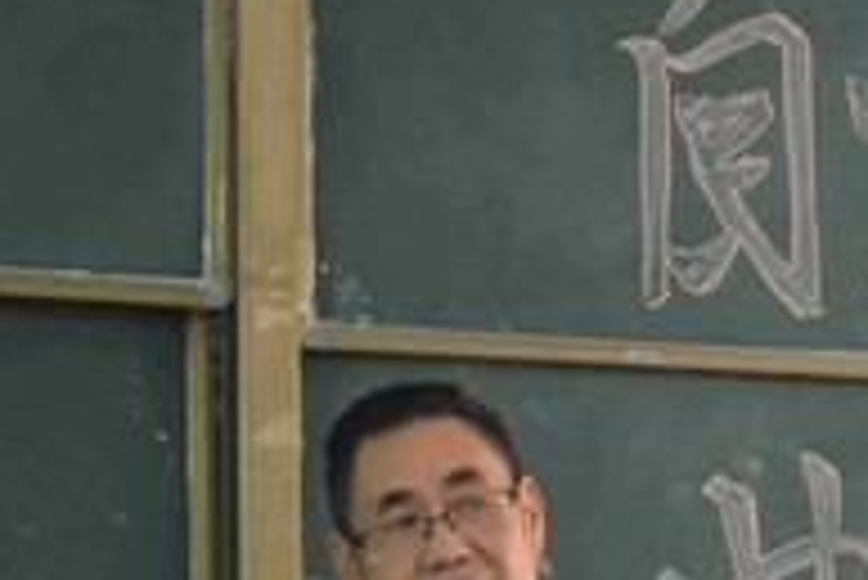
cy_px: 481
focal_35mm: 164
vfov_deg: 8.4
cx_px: 870
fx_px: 3957
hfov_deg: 12.4
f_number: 4.8
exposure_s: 1/90
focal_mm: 38
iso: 800
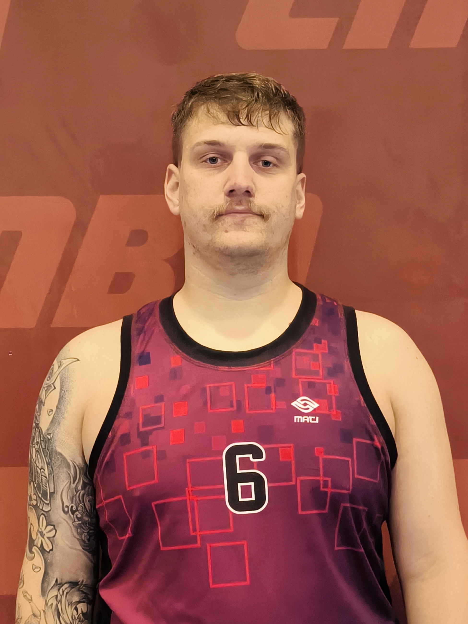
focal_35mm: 42
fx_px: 757
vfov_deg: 44.8
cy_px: 312
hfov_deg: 34.3
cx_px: 234
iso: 1000
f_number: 1.9
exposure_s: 1/281
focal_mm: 6.92
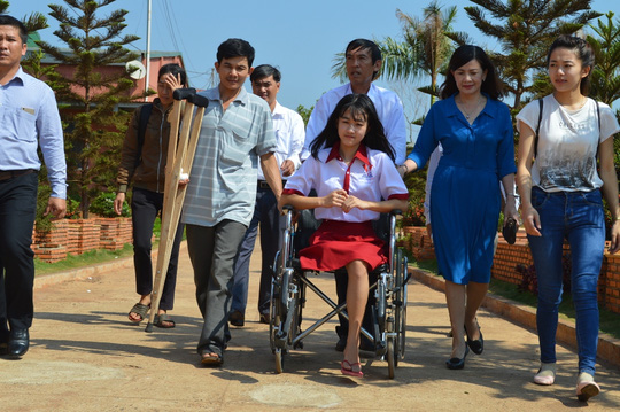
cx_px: 310
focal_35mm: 72
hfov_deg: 28.1
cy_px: 206
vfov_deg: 18.9
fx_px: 1239
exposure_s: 1/250
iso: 100
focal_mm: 48
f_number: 8
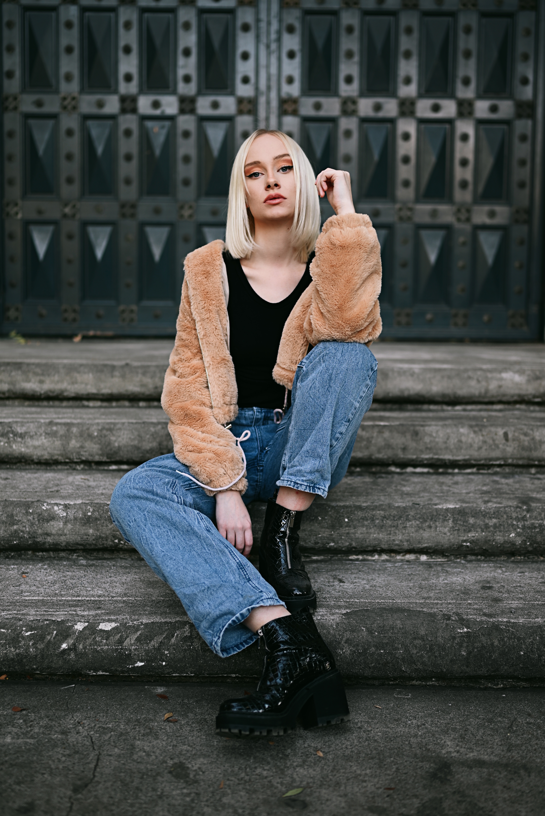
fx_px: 794
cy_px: 408
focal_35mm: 35
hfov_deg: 37.9
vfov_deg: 54.4
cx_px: 272
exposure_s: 1/160
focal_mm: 35
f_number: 1.8
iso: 100
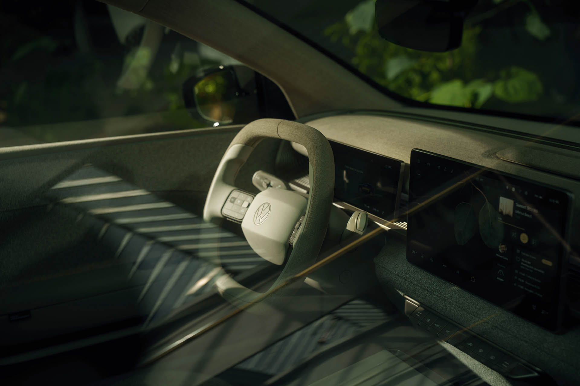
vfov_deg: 28.2
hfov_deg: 41.3
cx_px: 290
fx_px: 770
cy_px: 193
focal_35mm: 48
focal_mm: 47.8
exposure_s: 1/125
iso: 50
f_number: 3.2
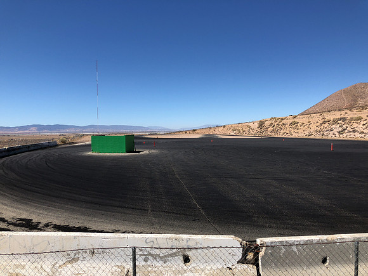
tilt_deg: +0.8
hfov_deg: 63.4
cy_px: 138
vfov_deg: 49.7
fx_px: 298
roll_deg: -0.8
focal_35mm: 28
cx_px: 184
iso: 20
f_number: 1.8
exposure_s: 1/2525
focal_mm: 3.99
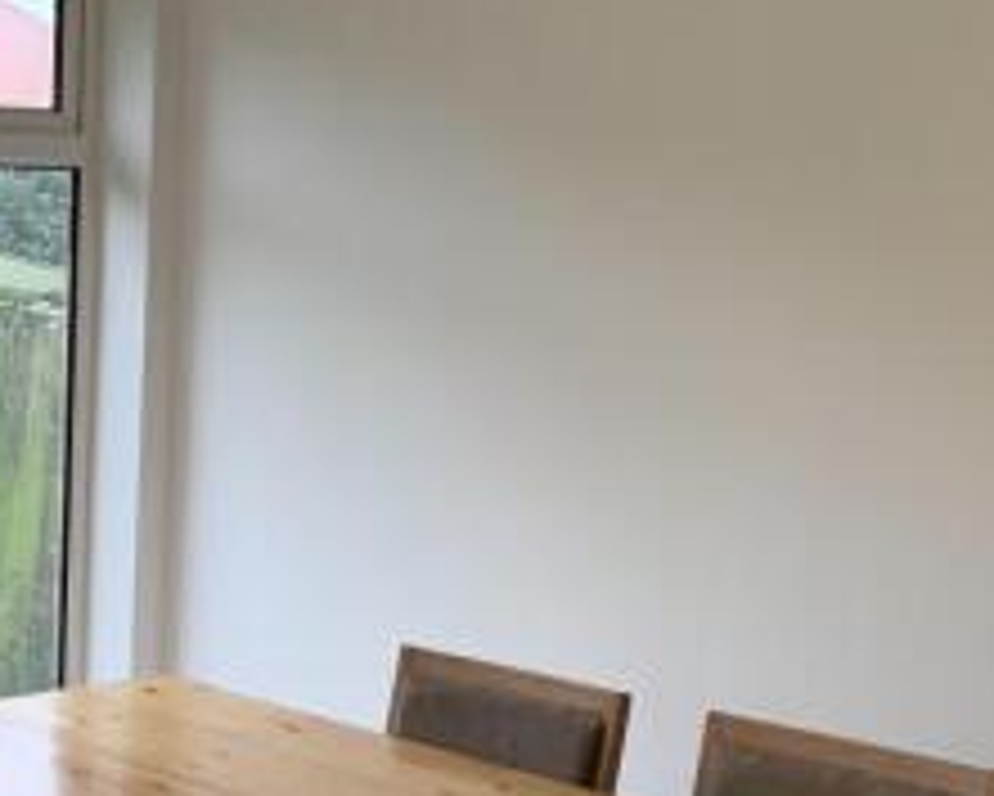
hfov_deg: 26.5
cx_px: -43
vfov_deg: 22.6
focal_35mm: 67
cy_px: 600
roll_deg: -1.1
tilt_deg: -10.0
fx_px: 1972
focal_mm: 4.25
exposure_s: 1/50
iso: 50
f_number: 1.8
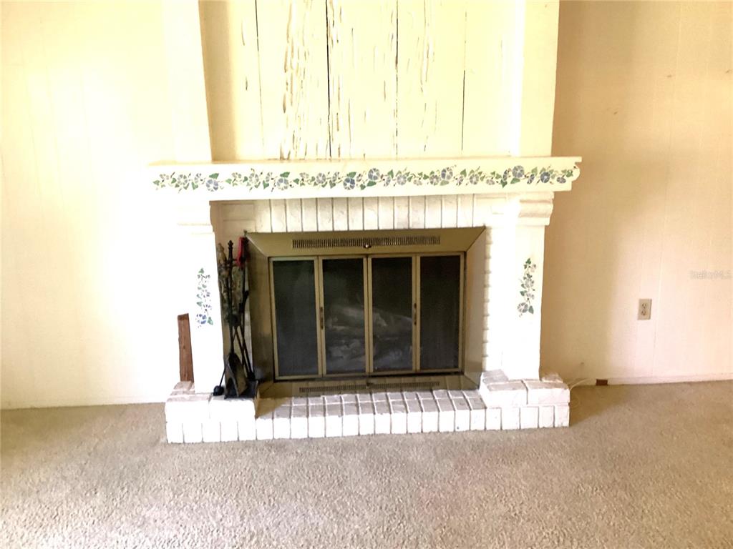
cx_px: 366
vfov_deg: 45.4
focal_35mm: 31
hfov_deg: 58.4
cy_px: 274
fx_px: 656
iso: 400
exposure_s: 1/40
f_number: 2.4
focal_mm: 3.3
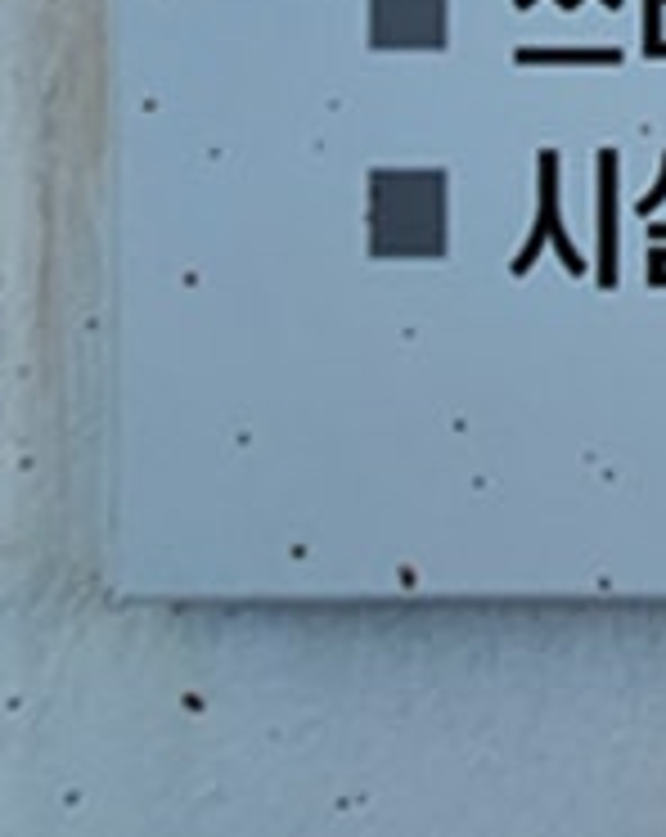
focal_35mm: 70
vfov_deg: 21.9
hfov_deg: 14.0
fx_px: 1730
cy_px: -464
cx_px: 1656
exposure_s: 1/1081
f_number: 2.2
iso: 50
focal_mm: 2.2
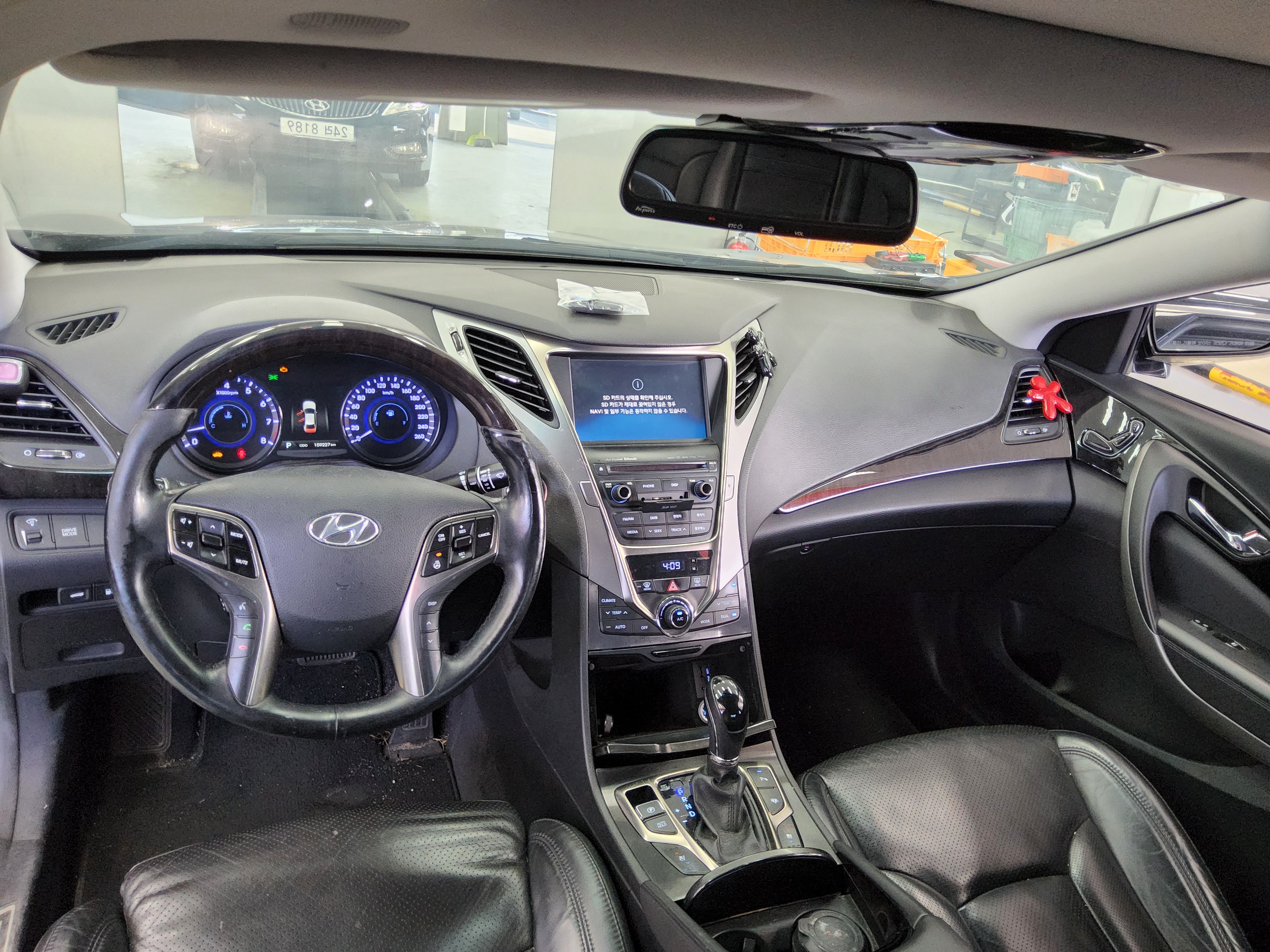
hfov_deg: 69.4
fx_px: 917
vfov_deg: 54.9
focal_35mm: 25
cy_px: 476
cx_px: 635
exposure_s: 1/120
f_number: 2
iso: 400
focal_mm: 3.08
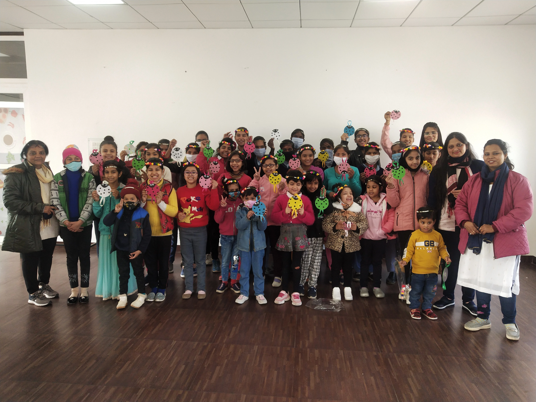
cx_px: 268
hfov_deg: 60.0
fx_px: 465
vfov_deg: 46.8
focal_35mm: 30
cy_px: 201
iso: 105
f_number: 1.8
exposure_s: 1/100
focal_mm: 3.95
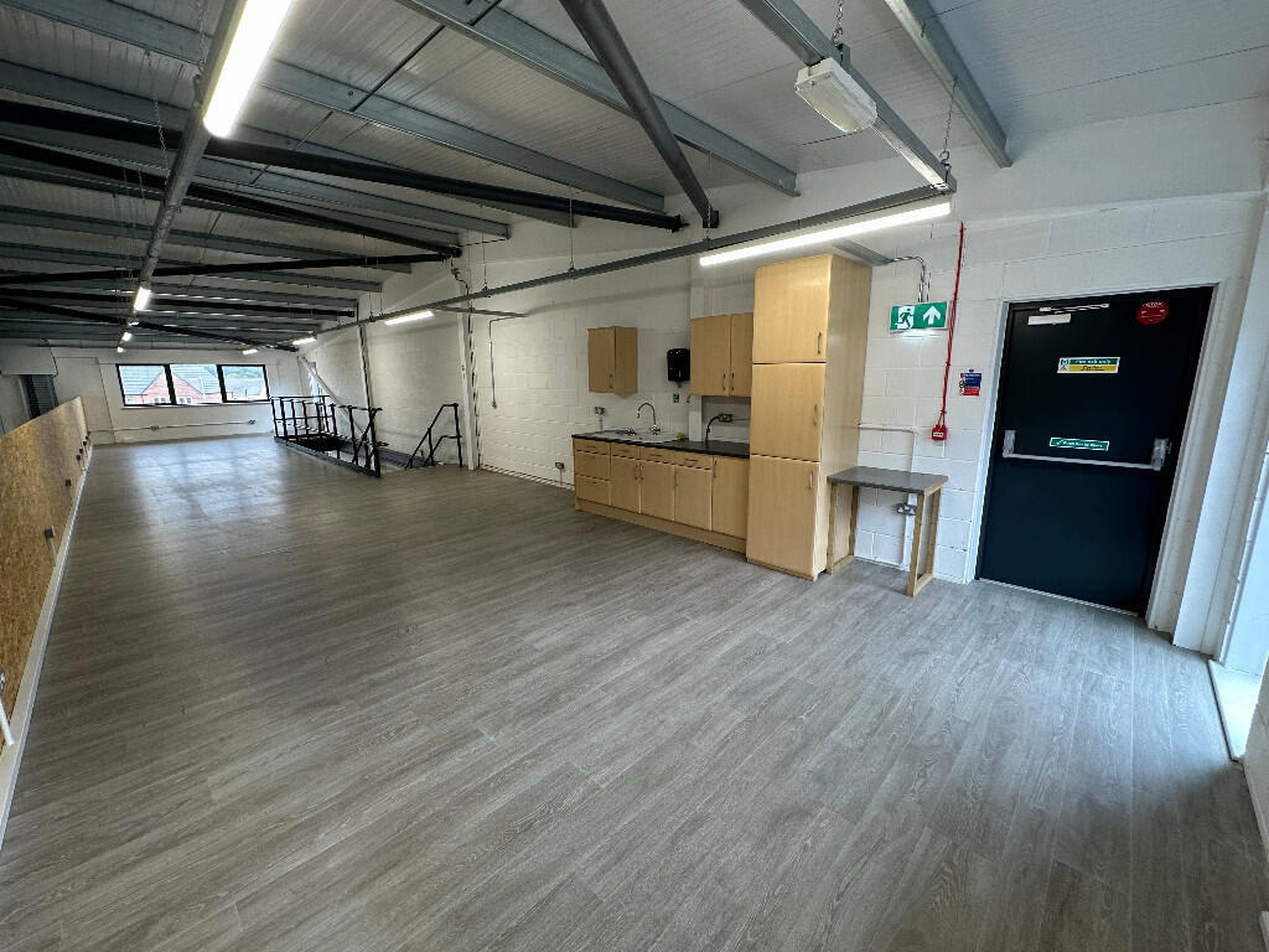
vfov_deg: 85.7
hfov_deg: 102.1
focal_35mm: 14
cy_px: 476
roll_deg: +1.2
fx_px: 513
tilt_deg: -10.5
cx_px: 634
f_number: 2.2
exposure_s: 1/100
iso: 80
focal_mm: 2.22
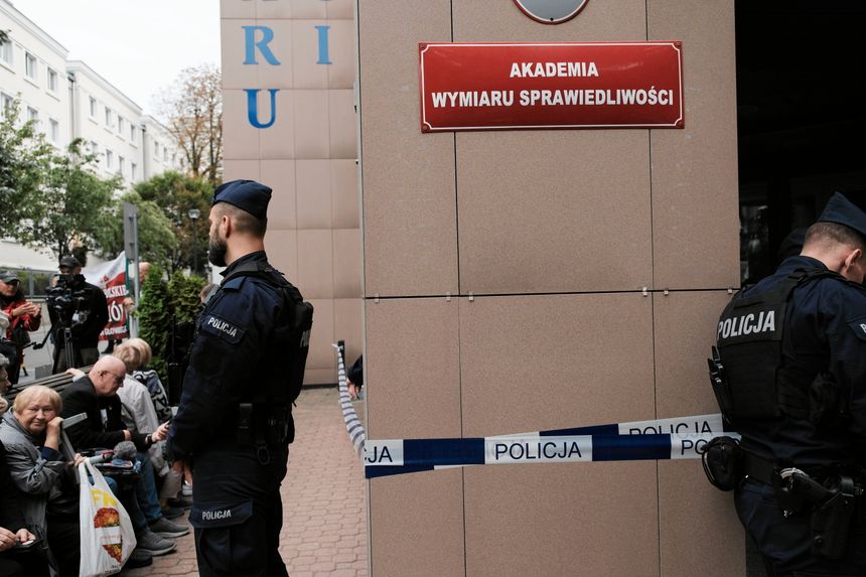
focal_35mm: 29
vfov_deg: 44.9
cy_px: 288
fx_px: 697
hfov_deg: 63.7
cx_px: 433
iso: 1000
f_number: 2.8
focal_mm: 19.2
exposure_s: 1/2000
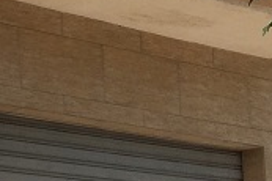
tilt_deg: +6.8
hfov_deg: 11.3
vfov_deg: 7.9
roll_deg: +1.2
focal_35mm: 171
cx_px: -198
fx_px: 1291
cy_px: 227
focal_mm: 4.15
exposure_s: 1/1412
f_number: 2.2
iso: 32
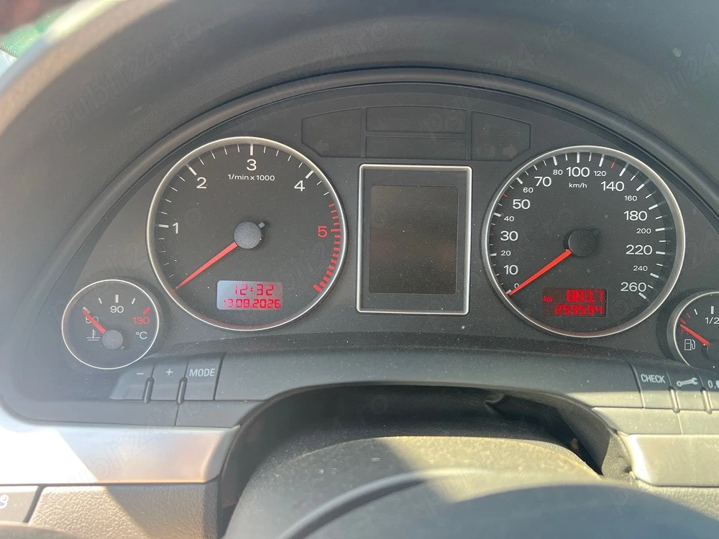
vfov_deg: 53.1
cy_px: 270
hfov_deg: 67.3
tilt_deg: -27.6
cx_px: 360
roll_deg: -5.0
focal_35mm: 26
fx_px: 540
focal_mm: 5.7
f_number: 1.5
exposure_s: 1/121
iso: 80
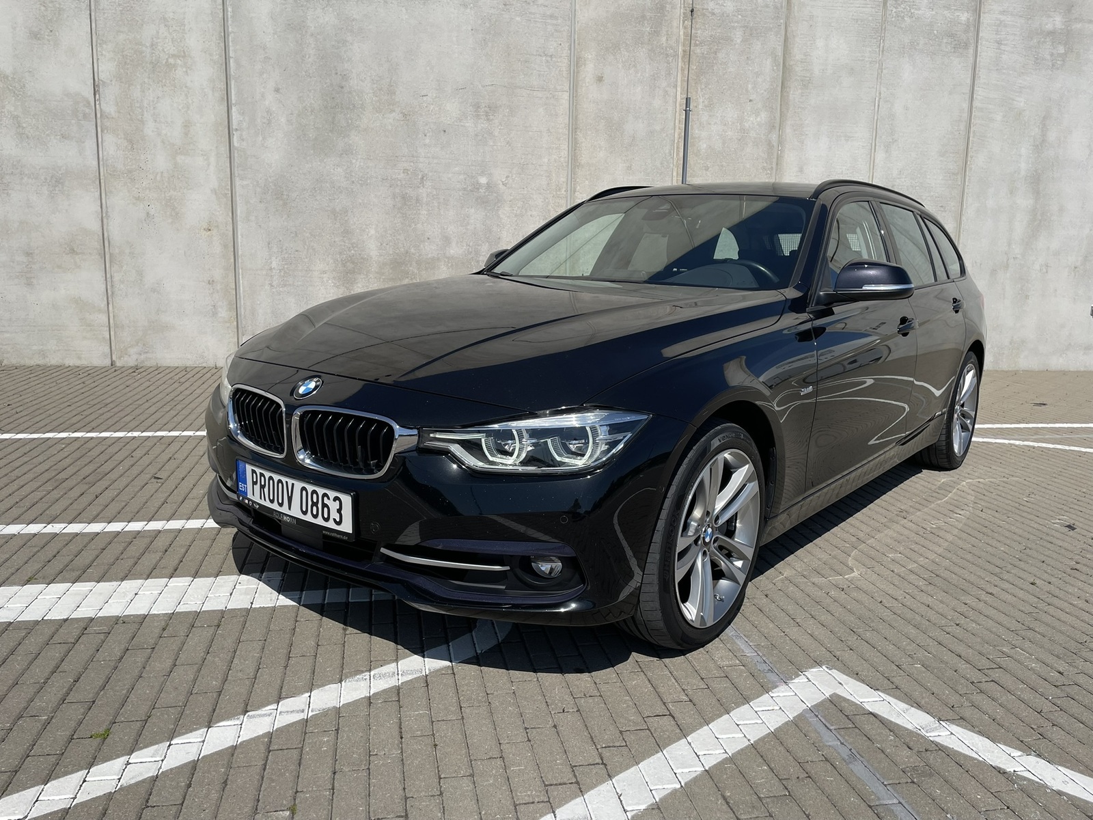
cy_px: 410
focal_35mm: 26
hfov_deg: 67.3
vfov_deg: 53.1
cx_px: 546
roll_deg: -1.0
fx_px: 821
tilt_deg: -8.4
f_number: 1.6
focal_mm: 4.2
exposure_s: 1/5556
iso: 32
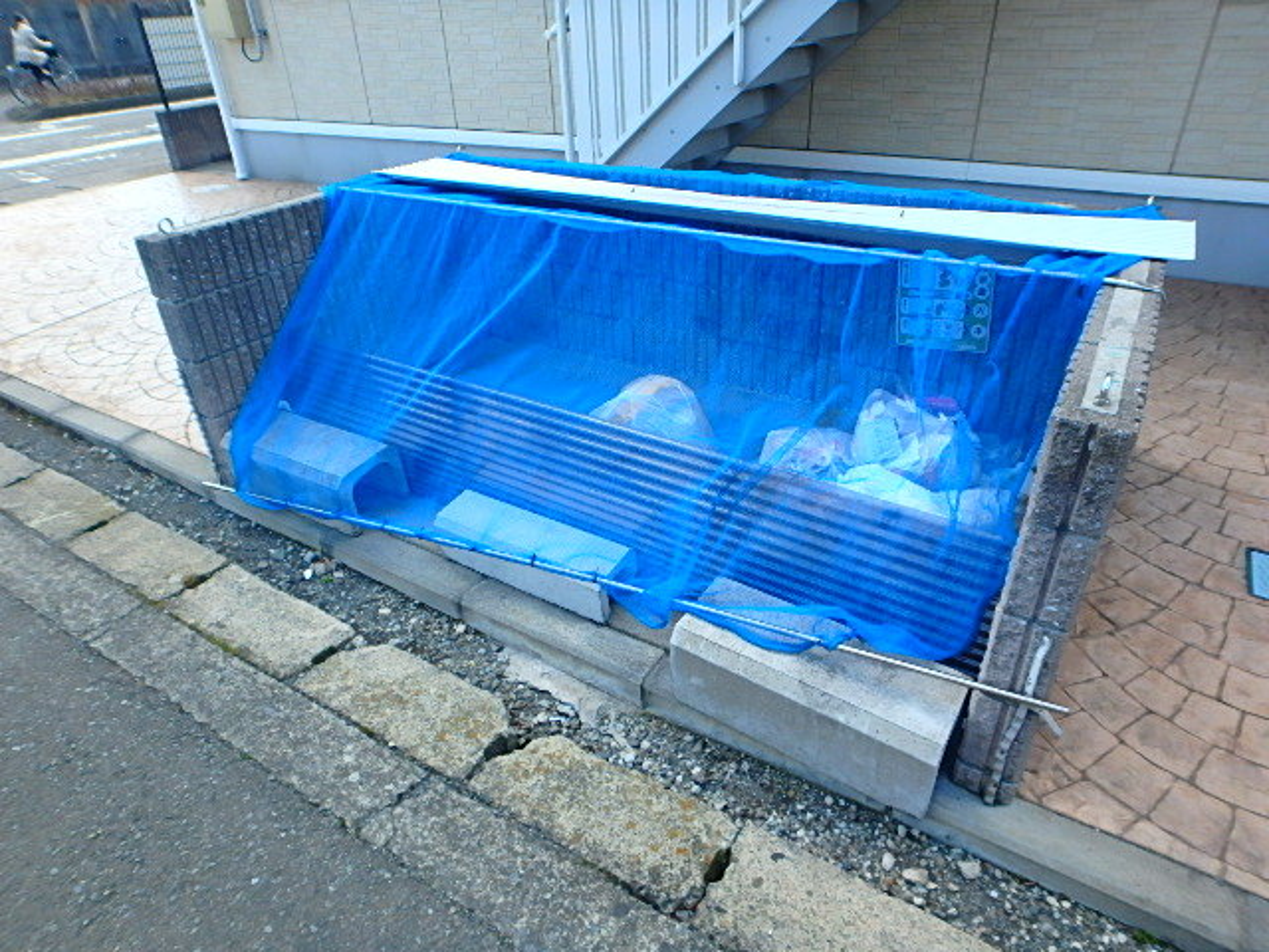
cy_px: 476
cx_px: 634
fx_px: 770
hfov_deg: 79.0
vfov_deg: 63.4
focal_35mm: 21
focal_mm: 3.7
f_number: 3.5
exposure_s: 1/160
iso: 125
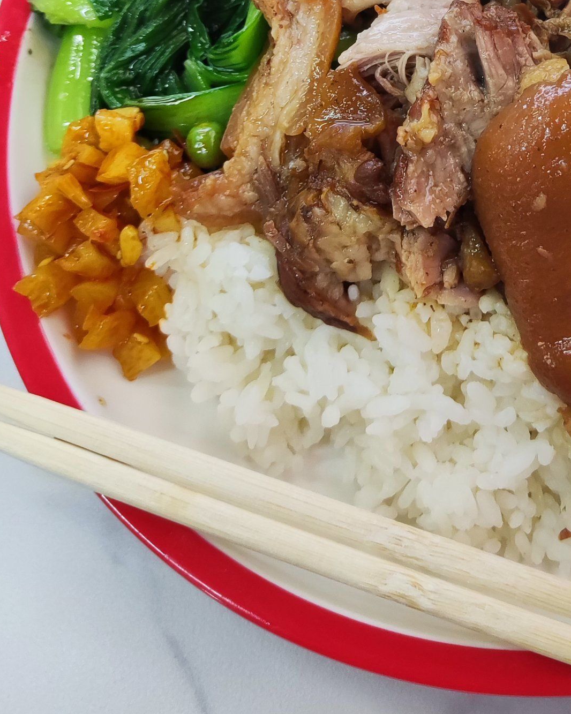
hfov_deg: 28.4
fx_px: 1099
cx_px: 466
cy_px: 17
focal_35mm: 52
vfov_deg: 33.3
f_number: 1.79
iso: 354
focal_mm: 4.74
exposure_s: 1/60.2
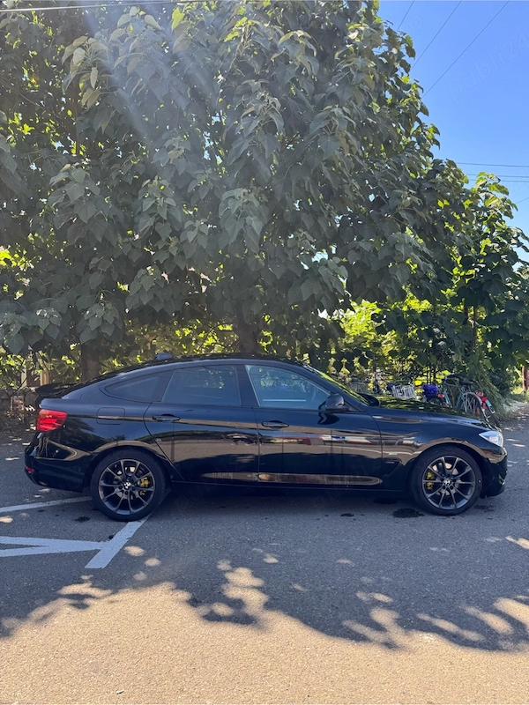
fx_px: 489
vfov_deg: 71.6
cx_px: 264
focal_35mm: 24
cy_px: 352
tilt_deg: -0.9
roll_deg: +1.1
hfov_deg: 56.8
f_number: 1.78
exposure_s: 1/671
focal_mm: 6.76
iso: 80
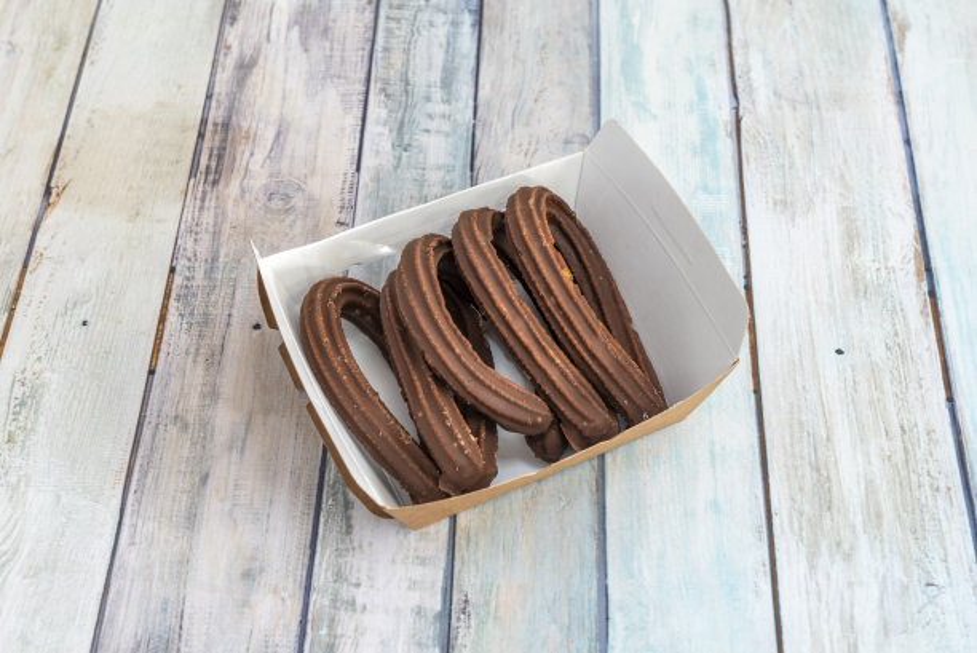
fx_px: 1684
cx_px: 488
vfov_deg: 21.9
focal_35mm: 62
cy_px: 326
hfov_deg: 32.4
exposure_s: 1/2.5
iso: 100
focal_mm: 62
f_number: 10
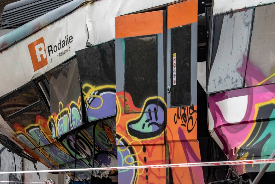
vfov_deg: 10.9
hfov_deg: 16.3
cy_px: 136
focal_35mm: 126
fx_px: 962
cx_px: 121
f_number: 9
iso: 800
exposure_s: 1/320
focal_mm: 85
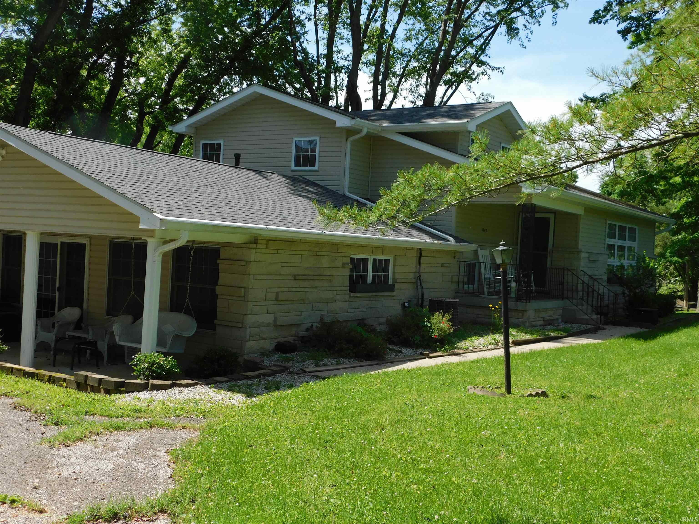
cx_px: 350
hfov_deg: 46.8
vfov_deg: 36.0
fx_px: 808
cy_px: 262
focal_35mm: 40
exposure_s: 1/800
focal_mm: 7.1
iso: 125
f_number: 3.6
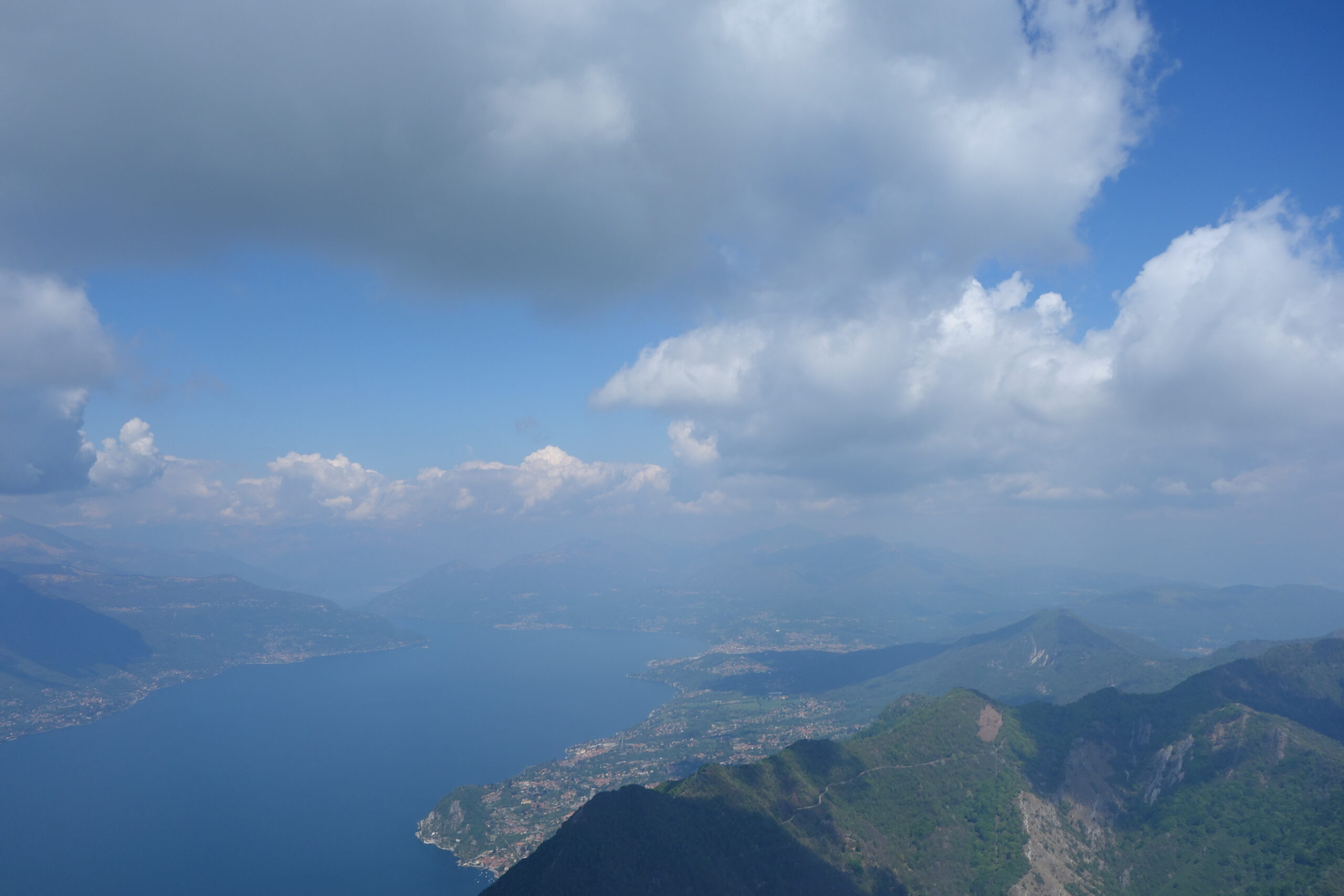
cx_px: 672
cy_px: 448
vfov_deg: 46.4
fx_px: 1045
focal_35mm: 28
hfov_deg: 65.5
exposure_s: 1/800
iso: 125
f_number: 5.6
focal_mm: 10.4
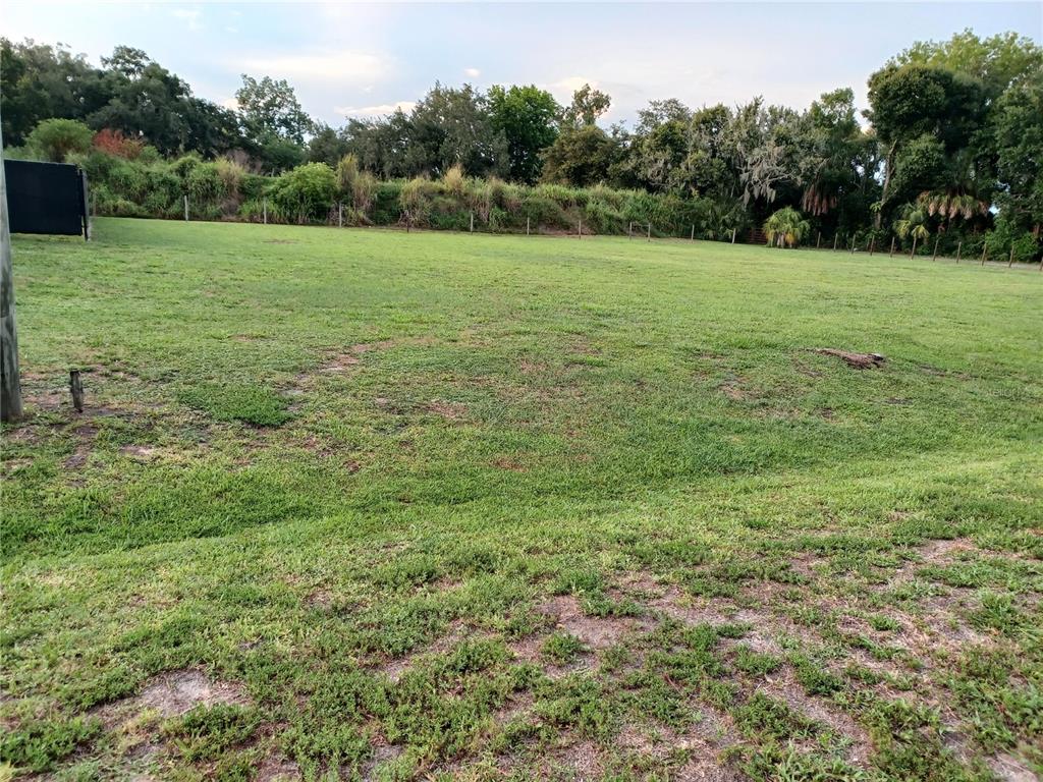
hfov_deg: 69.4
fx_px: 753
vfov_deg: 54.9
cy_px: 391
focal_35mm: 25
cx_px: 522
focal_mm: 4.6
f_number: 1.8
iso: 100
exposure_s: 1/60
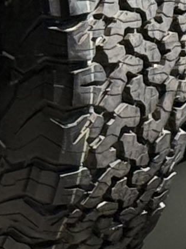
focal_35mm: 458
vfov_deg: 4.3
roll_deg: -0.3
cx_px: 644
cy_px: 61
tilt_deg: -7.0
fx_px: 3283
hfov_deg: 3.2
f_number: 1.78
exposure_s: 1/2342
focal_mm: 6.76
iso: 80
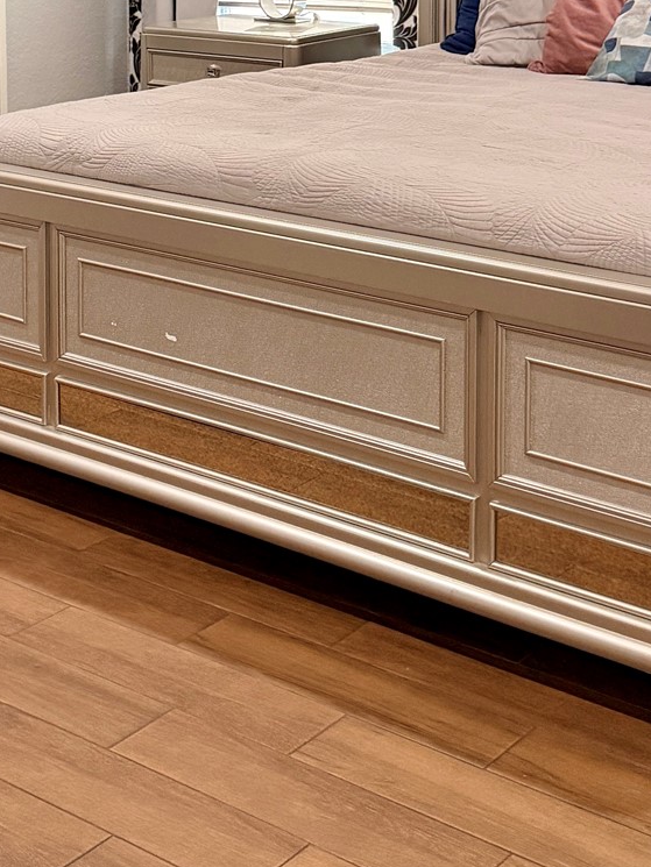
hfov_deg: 22.2
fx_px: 1654
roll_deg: +0.4
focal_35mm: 66
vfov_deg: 28.1
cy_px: 54
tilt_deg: -5.6
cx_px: 252
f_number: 1.78
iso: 500
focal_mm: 6.76
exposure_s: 1/60
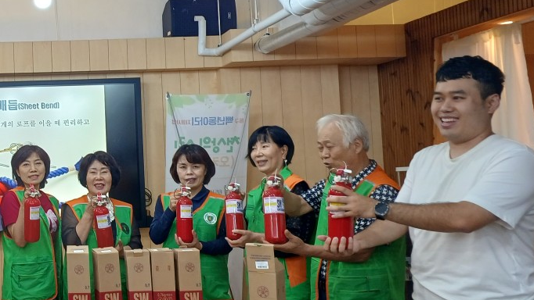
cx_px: 37
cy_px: 123
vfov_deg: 25.4
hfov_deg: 39.9
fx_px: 666
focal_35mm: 47
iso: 160
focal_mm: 5.06
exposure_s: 1/60
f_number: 1.8
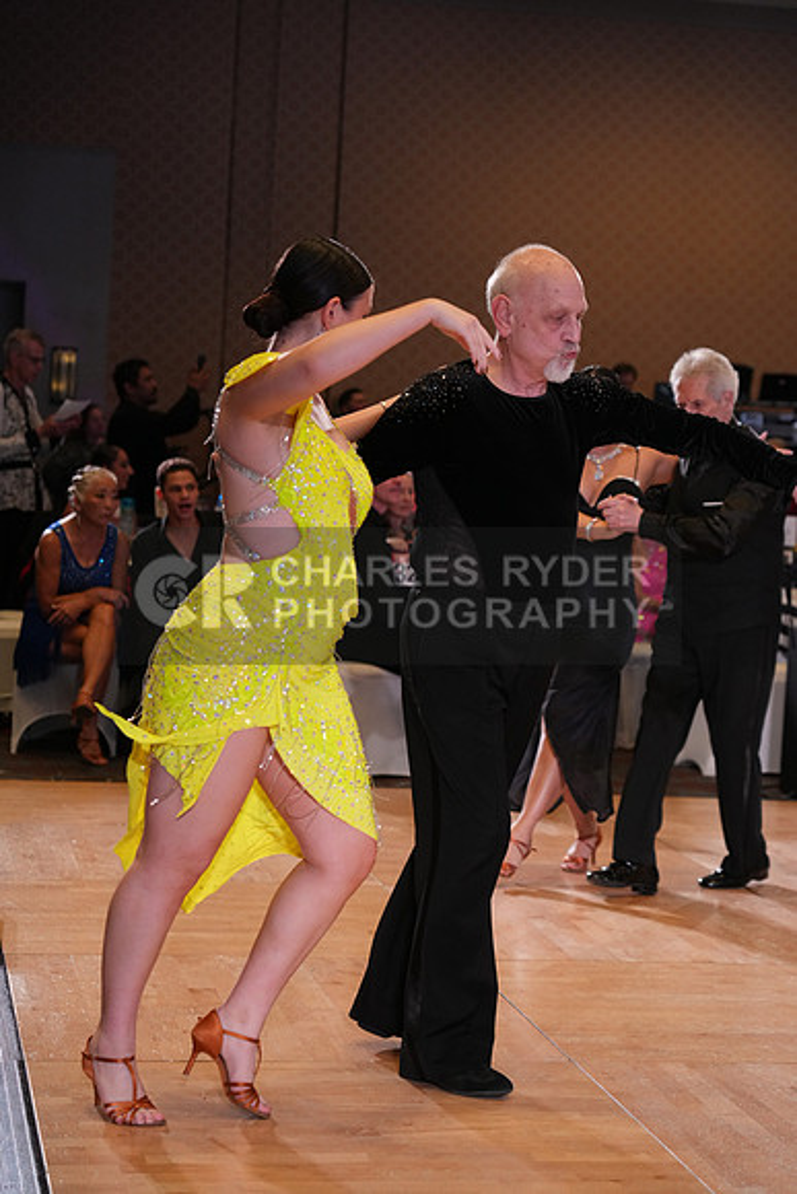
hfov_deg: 17.7
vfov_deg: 26.3
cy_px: 597
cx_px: 398
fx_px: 2555
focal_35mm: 77
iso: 2500
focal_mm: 77
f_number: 4
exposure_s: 1/500
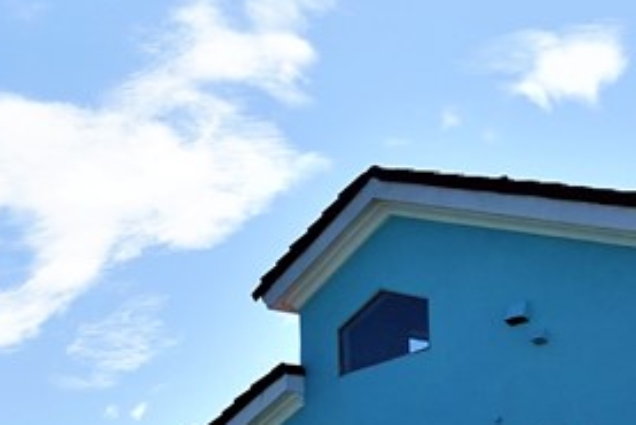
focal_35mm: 94
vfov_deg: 13.6
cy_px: 664
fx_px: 1661
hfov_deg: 19.5
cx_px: -248
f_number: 5
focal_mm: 9
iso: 100
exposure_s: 1/1000
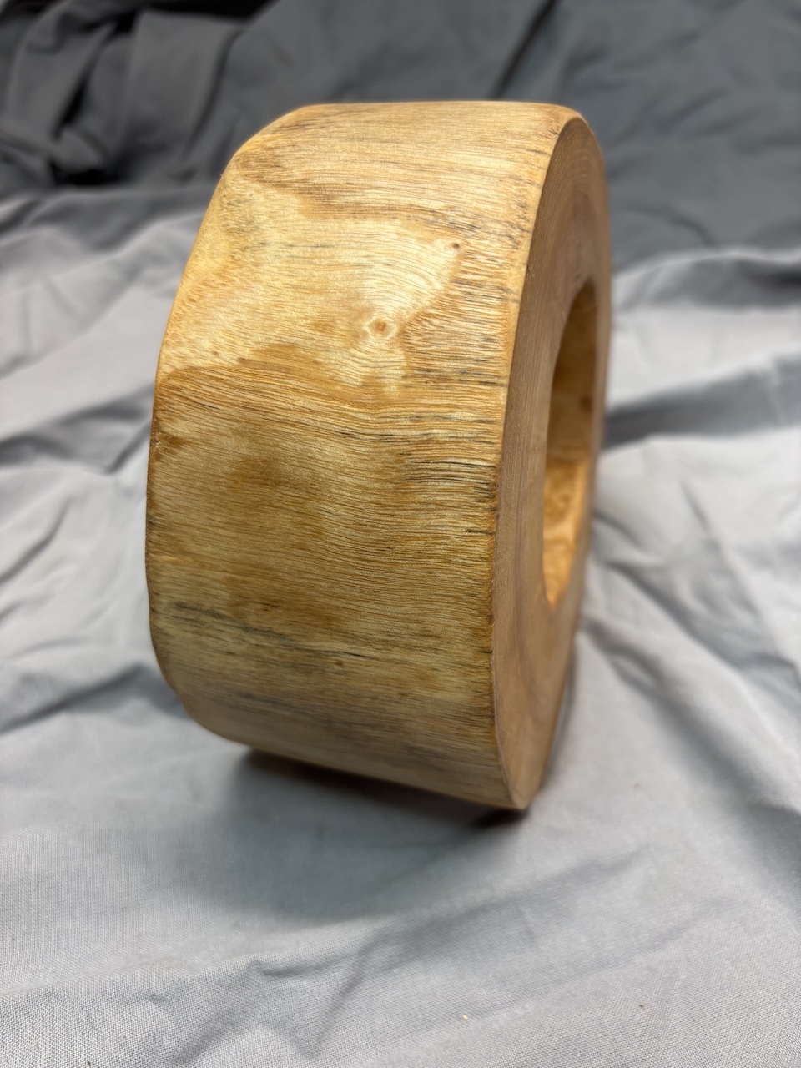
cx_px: 400
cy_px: 534
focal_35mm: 26
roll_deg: +2.5
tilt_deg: -37.0
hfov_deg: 53.1
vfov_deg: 67.3
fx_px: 802
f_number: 1.6
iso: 64
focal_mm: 5.96
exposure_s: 1/100
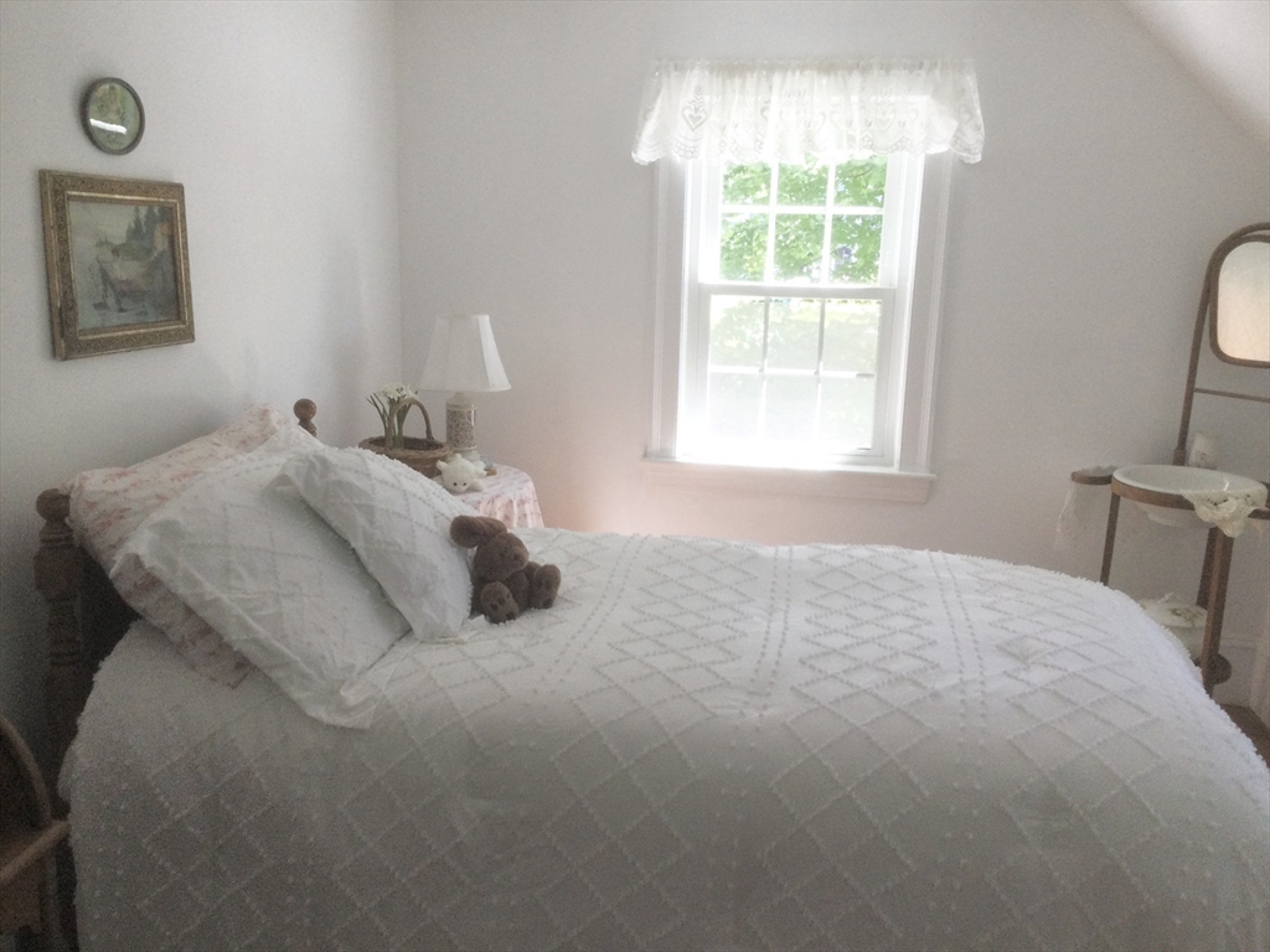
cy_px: 476
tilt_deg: -12.0
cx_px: 635
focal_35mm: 31
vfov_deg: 45.4
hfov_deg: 58.4
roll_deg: -0.1
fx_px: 1137
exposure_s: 1/30
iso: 25
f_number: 2.4
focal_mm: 3.3
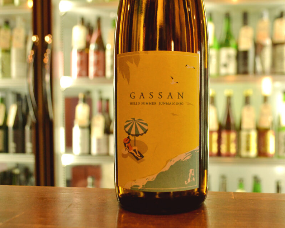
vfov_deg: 43.4
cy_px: 114
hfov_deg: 52.7
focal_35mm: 34
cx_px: 163
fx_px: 287
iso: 1600
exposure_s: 1/250
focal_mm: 20
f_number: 4
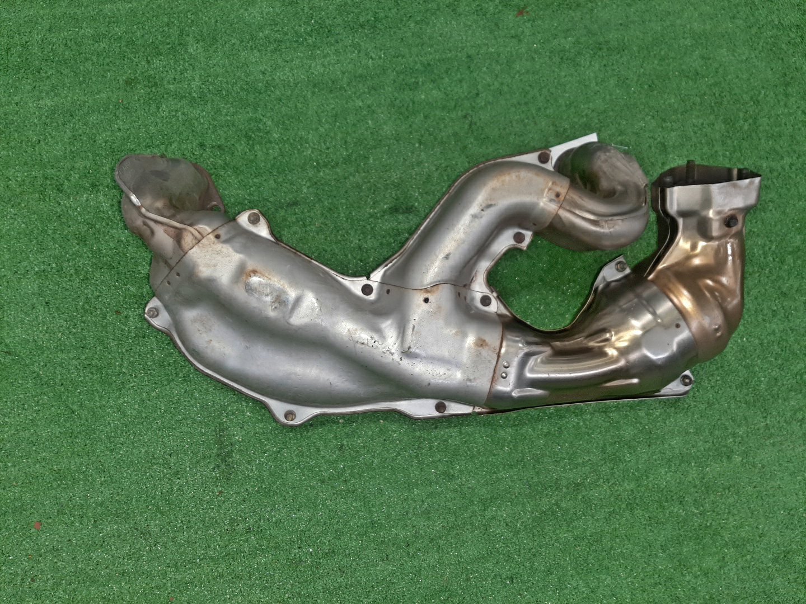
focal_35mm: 26
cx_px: 403
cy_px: 302
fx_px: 605
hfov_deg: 67.3
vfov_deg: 53.1
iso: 153
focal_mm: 3.93
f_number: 1.7
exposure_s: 1/50
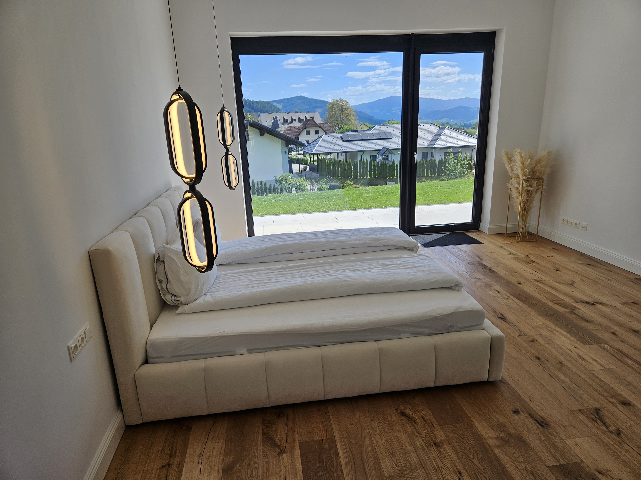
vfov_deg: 58.9
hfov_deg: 73.9
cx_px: 320
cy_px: 240
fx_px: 426
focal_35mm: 23
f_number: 1.8
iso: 25
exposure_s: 1/960
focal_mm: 5.4
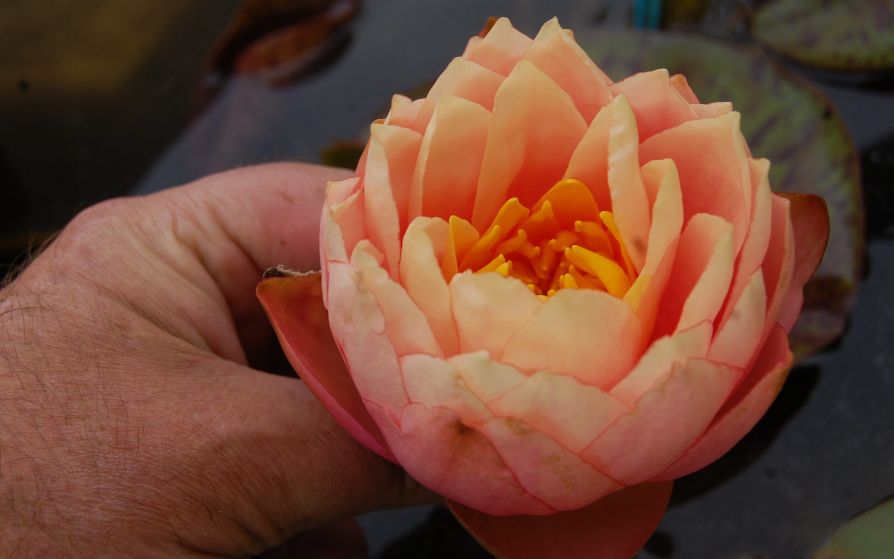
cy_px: 297
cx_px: 449
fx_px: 1437
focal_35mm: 59
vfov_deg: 22.0
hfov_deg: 34.5
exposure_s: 1/250
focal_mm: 38
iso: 200
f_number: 8
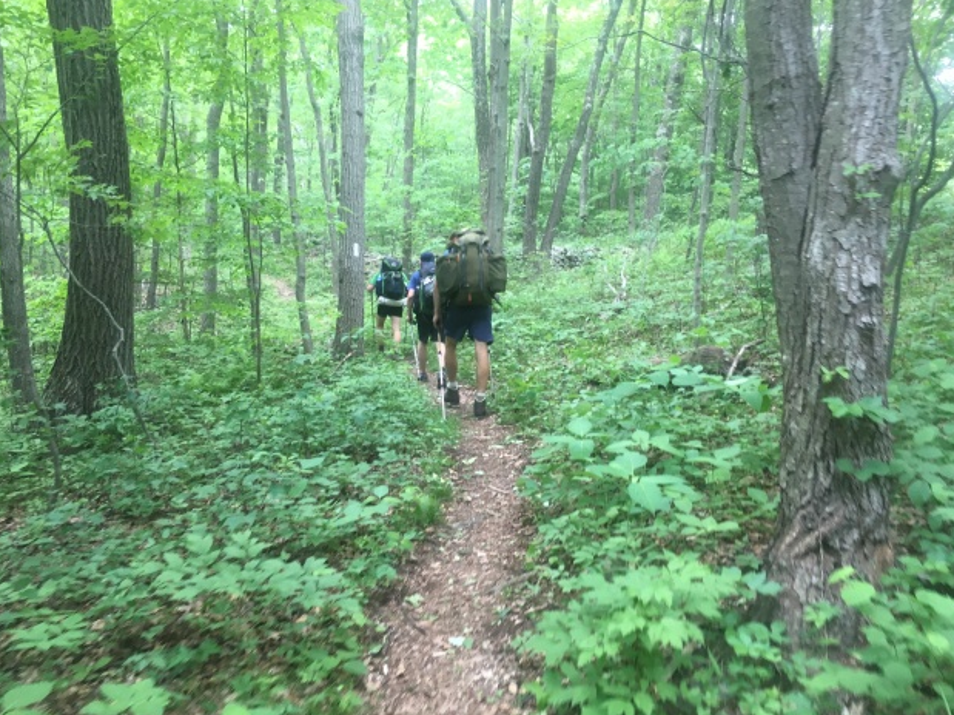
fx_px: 827
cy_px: 361
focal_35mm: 30
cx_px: 487
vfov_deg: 46.8
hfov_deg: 60.0
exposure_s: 1/30
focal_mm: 4.15
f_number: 2.2
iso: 64
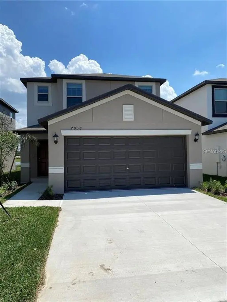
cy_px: 151
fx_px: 227
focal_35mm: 26
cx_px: 114
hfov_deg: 53.1
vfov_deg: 67.3
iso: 32
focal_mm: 4.25
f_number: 1.8
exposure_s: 1/5025
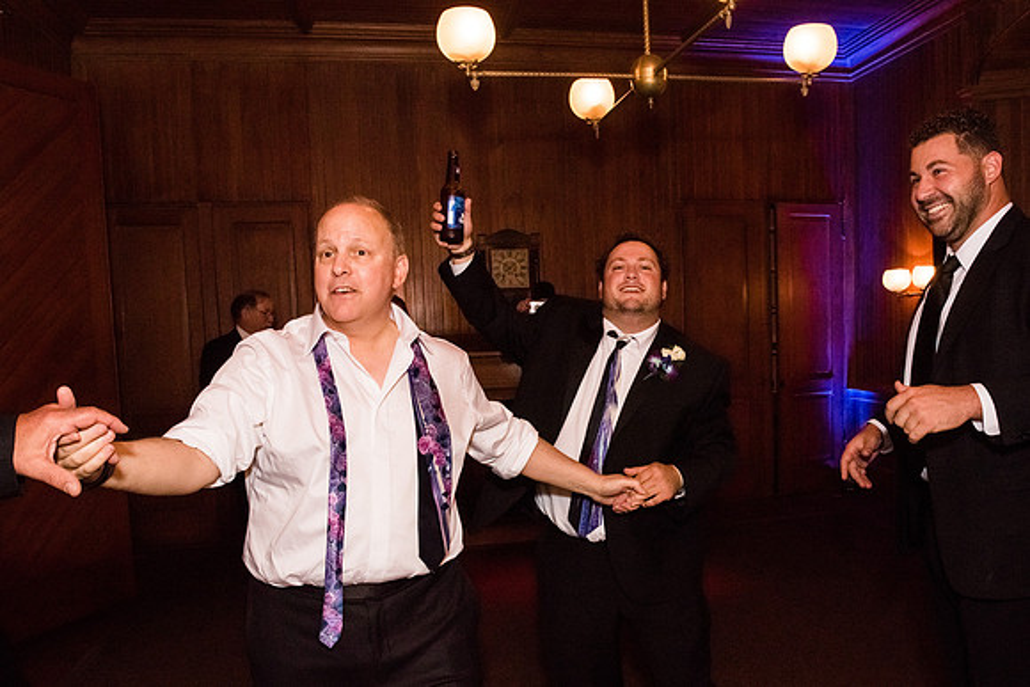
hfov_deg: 66.2
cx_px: 563
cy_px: 394
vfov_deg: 47.0
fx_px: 788
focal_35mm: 28
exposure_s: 1/100
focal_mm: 24
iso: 2200
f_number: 9
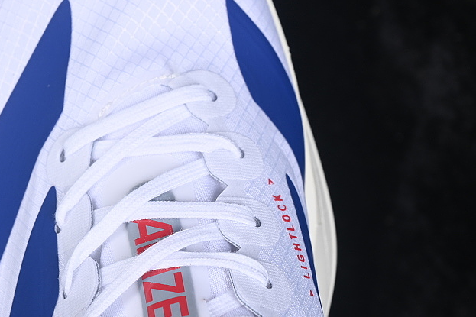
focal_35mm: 130
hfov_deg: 15.7
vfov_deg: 10.5
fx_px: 1718
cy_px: 120
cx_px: 157
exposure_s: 1/80
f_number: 7.1
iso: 160
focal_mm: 50
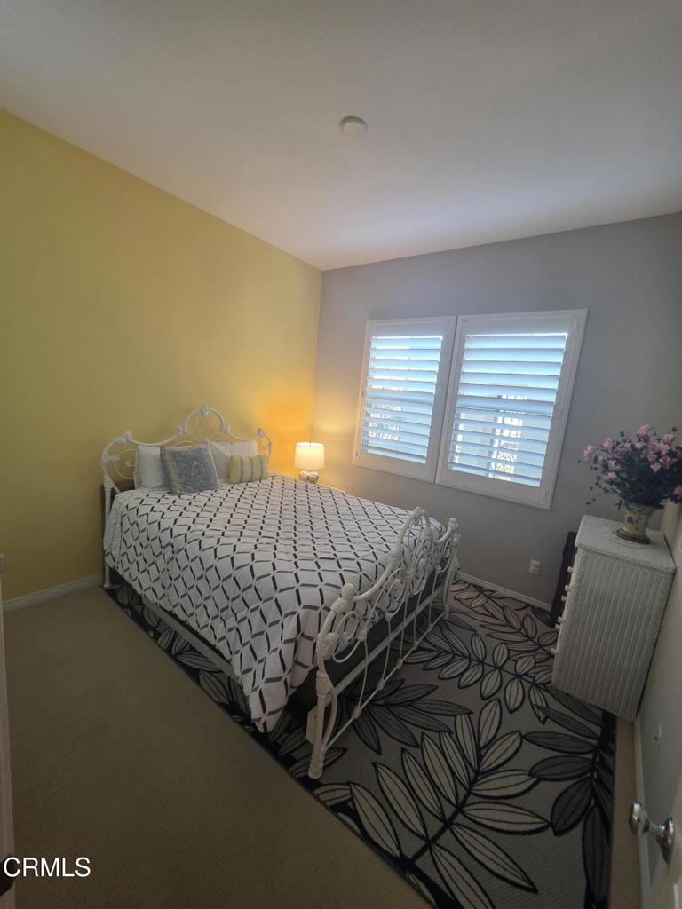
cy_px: 454
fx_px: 341
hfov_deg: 89.9
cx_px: 341
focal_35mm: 13
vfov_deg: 106.2
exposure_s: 1/60
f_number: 1.9
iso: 200
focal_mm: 2.2
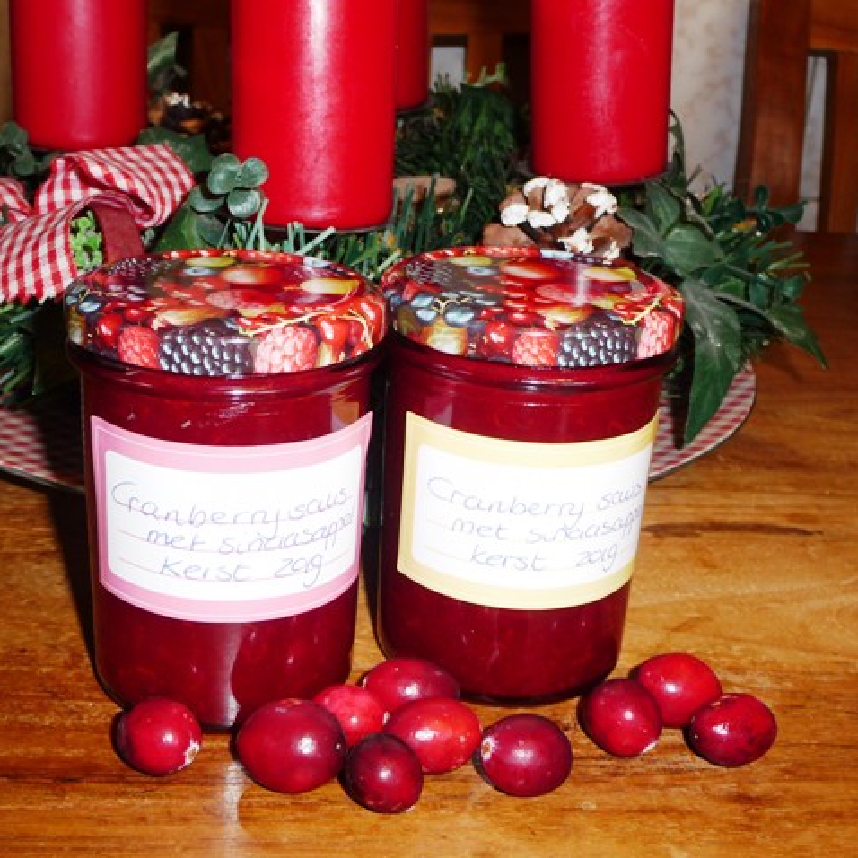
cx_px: 355
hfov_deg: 37.4
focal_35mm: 45
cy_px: 429
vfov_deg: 37.6
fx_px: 1262
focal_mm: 6.3
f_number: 3.8
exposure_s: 1/30
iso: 100
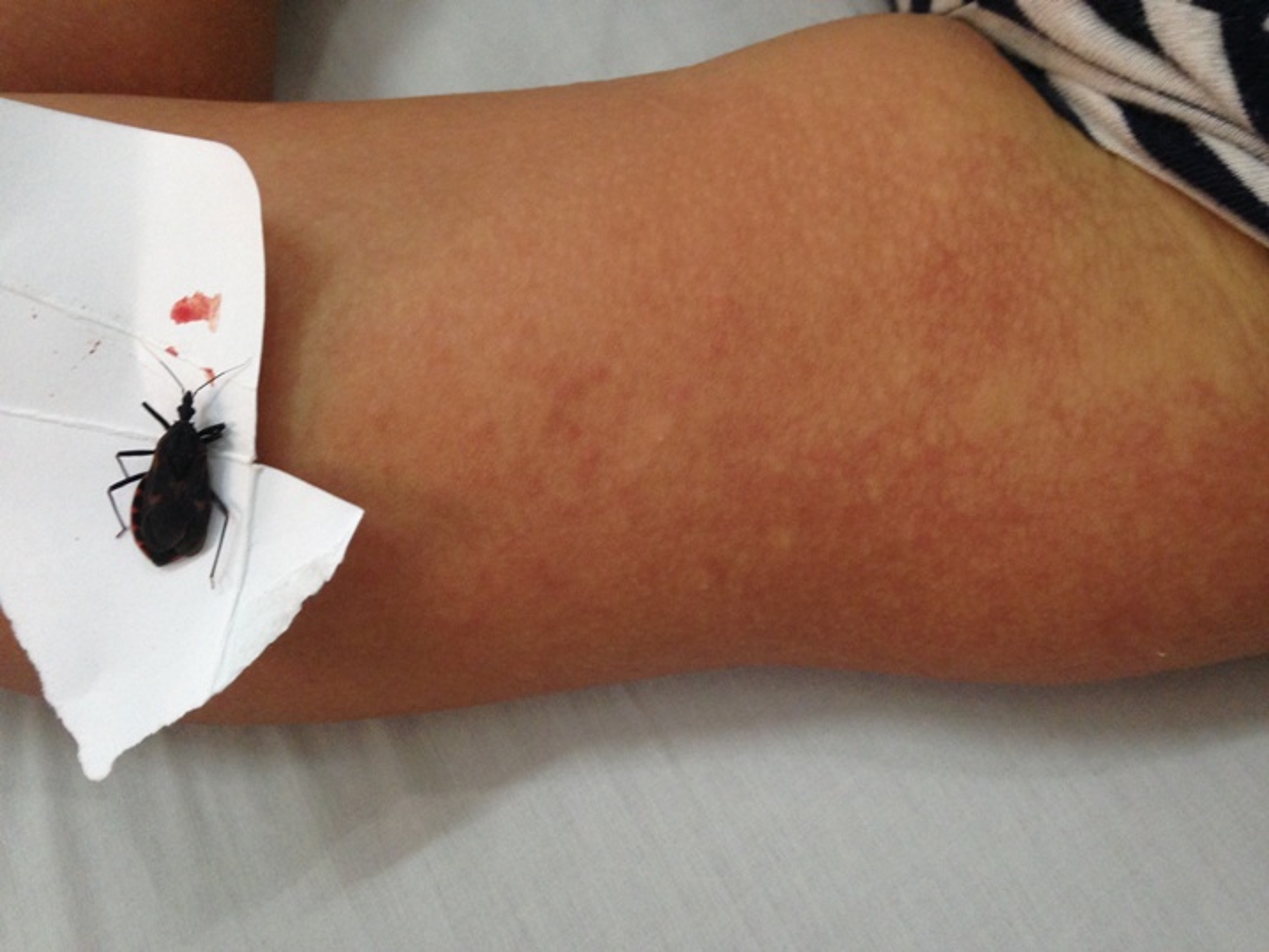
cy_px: 476
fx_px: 1210
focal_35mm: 33
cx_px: 634
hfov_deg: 55.3
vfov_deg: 43.0
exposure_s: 1/20
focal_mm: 4.12
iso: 200
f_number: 2.4
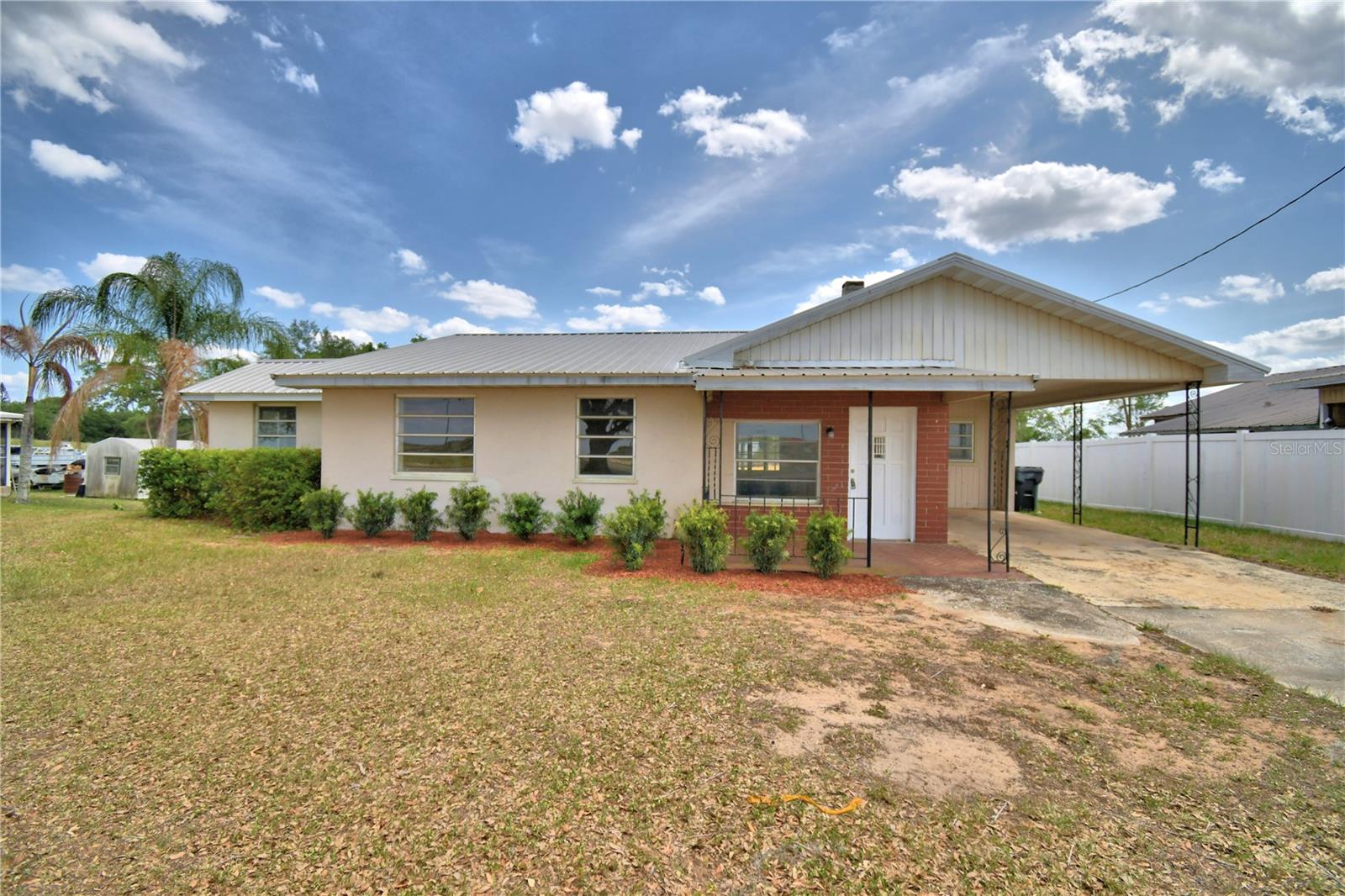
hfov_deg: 100.4
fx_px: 560
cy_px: 448
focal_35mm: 15
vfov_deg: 77.3
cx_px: 672
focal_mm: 10
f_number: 4.5
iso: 100
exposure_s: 1/1250
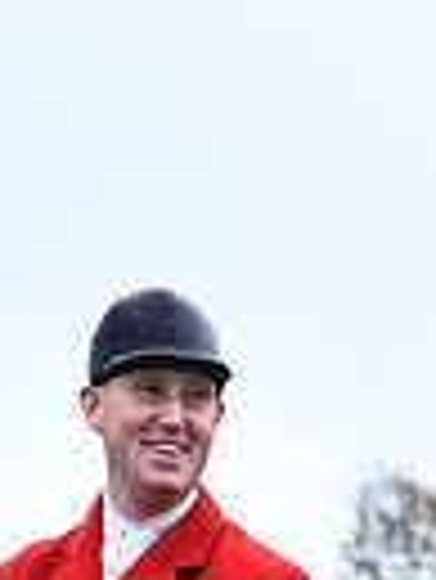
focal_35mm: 398
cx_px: 252
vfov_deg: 4.9
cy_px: 1295
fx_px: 6673
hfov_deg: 3.7
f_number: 5.6
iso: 3200
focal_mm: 92
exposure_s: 1/1000
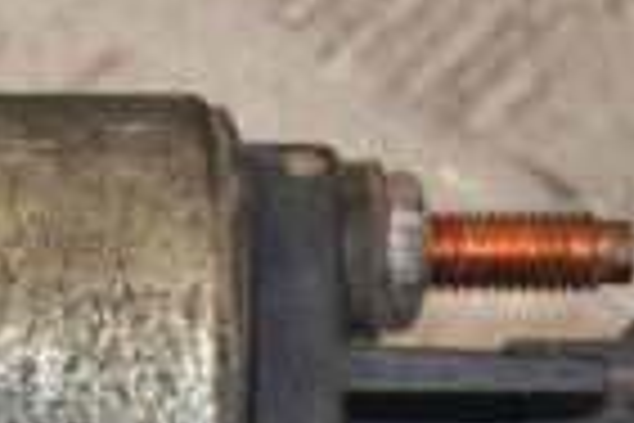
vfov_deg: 3.7
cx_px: -243
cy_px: 860
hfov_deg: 5.5
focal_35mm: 369
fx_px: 6498
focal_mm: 58
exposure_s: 1/200
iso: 800
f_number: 5.6
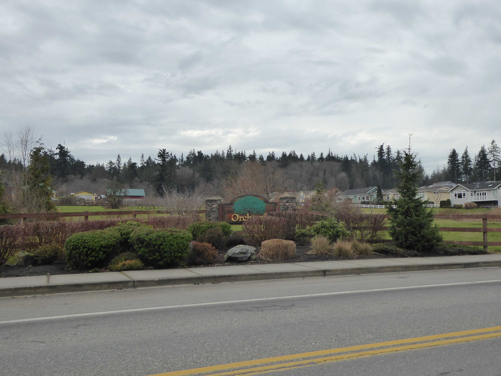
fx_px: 492
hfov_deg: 54.0
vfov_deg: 41.8
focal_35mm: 34
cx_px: 250
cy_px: 188
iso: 160
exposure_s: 1/250
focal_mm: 5.8
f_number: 3.6
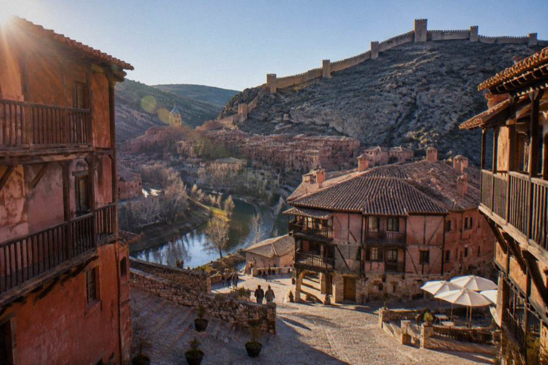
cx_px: 274
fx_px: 533
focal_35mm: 35
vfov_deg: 37.8
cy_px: 182
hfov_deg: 54.5
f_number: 8
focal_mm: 35
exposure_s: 1/40
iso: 1250
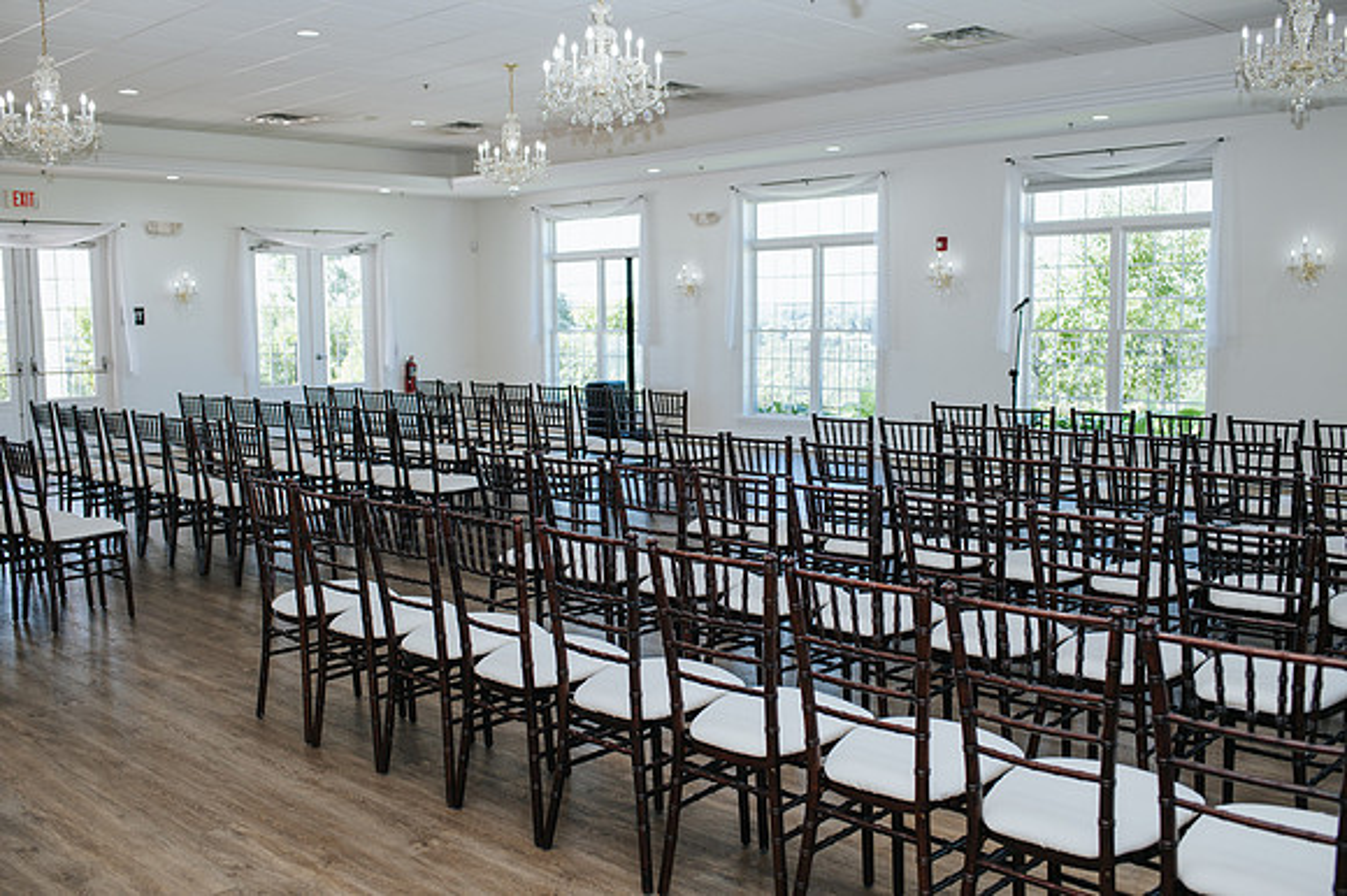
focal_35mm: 35
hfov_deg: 54.5
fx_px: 1309
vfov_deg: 37.8
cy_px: 448
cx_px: 674
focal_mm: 35
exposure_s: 1/200
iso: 360
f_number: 3.5
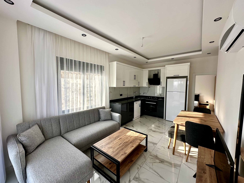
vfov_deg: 85.7
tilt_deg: -4.6
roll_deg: +0.1
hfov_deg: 102.1
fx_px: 99
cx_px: 122
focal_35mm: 14
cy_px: 92
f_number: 2.2
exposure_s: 1/299
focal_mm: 2.22
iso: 40
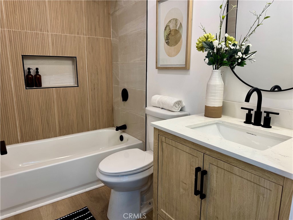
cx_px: 146
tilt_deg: -12.4
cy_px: 110
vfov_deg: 56.8
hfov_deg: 71.6
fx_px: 203
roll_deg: -0.1
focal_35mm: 24
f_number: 1.78
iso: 100
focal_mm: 6.76
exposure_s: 1/120
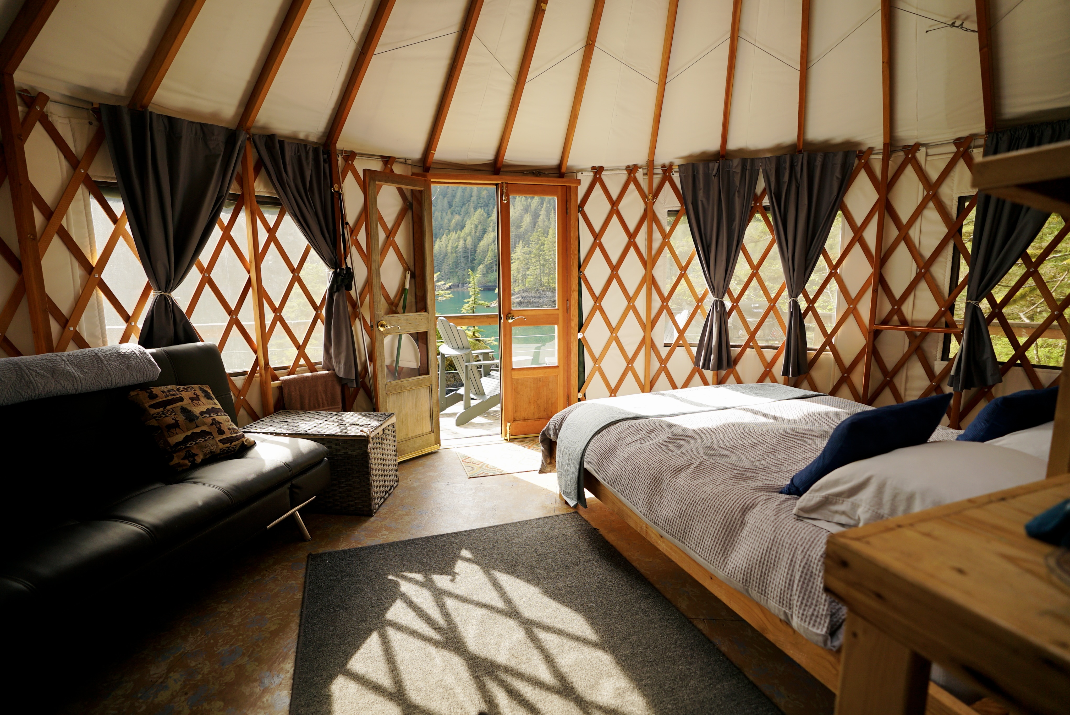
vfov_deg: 73.8
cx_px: 535
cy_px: 358
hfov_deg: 96.7
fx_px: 476
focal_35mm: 16
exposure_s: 1/320
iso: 200
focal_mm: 16
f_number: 2.8
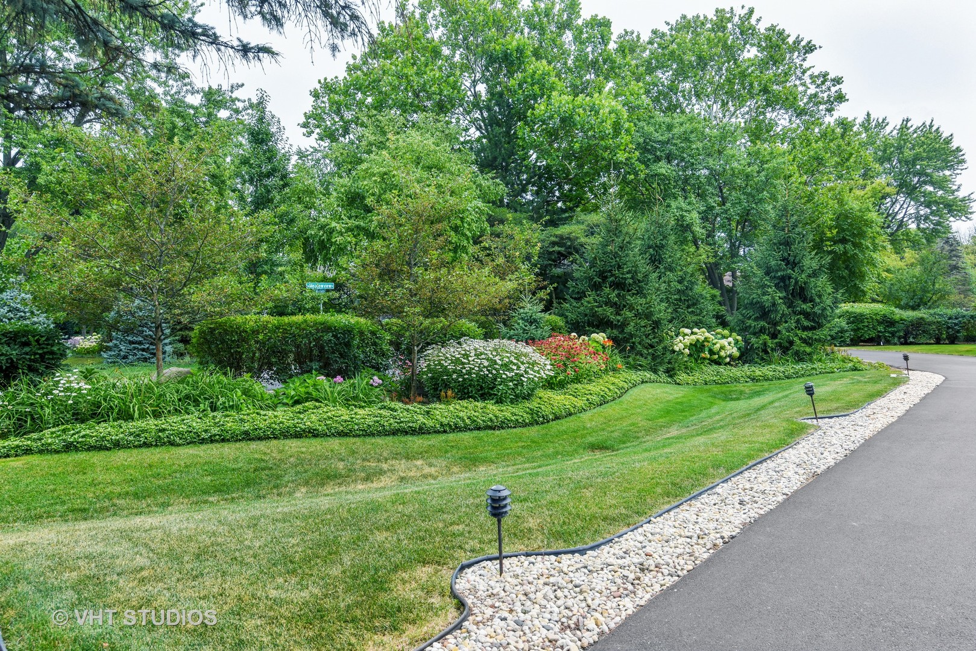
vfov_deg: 51.3
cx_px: 488
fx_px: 678
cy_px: 326
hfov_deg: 71.5
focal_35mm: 25
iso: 320
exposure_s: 1/400
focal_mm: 25
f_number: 8
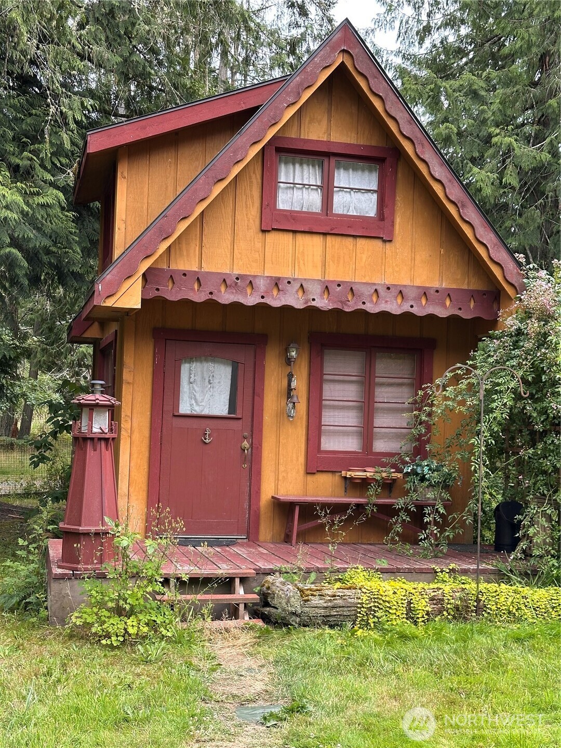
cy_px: 374
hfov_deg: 30.3
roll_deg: -2.8
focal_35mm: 48
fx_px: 1037
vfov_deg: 39.7
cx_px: 280
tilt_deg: +1.3
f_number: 1.78
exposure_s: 1/172
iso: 64
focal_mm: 6.86
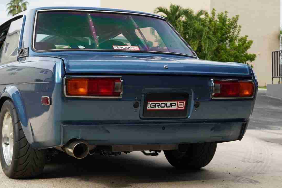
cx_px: 116
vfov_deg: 20.3
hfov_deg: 30.0
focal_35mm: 67
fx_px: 525
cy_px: 108
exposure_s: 1/100
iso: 100
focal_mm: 30
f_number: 5
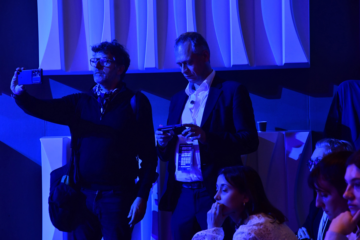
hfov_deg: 17.1
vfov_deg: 11.4
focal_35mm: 120
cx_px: 180
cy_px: 120
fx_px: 1200
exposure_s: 1/40
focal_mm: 80
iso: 1600
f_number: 5.6
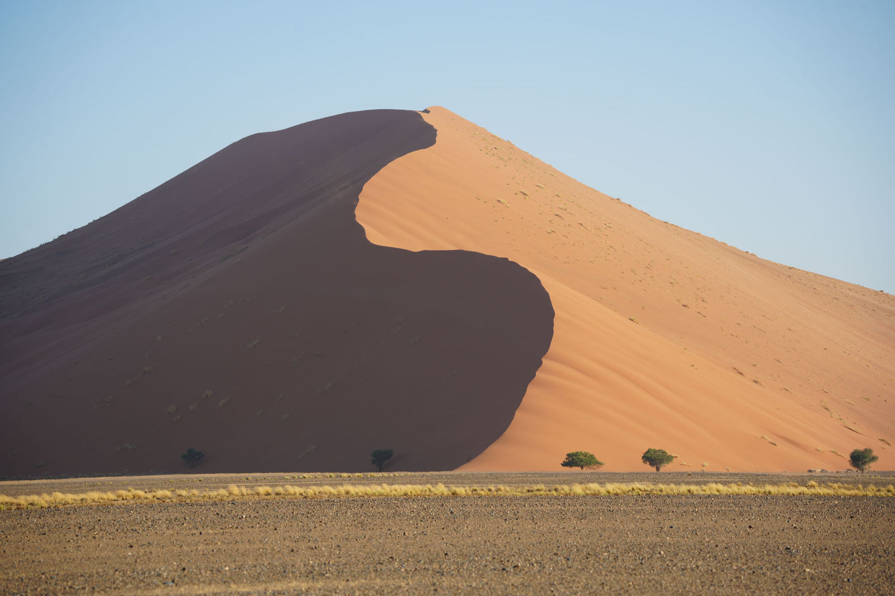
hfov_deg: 12.3
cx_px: 448
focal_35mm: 167
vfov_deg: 8.2
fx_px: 4151
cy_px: 298
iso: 100
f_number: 7.1
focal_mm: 167
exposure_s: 1/250
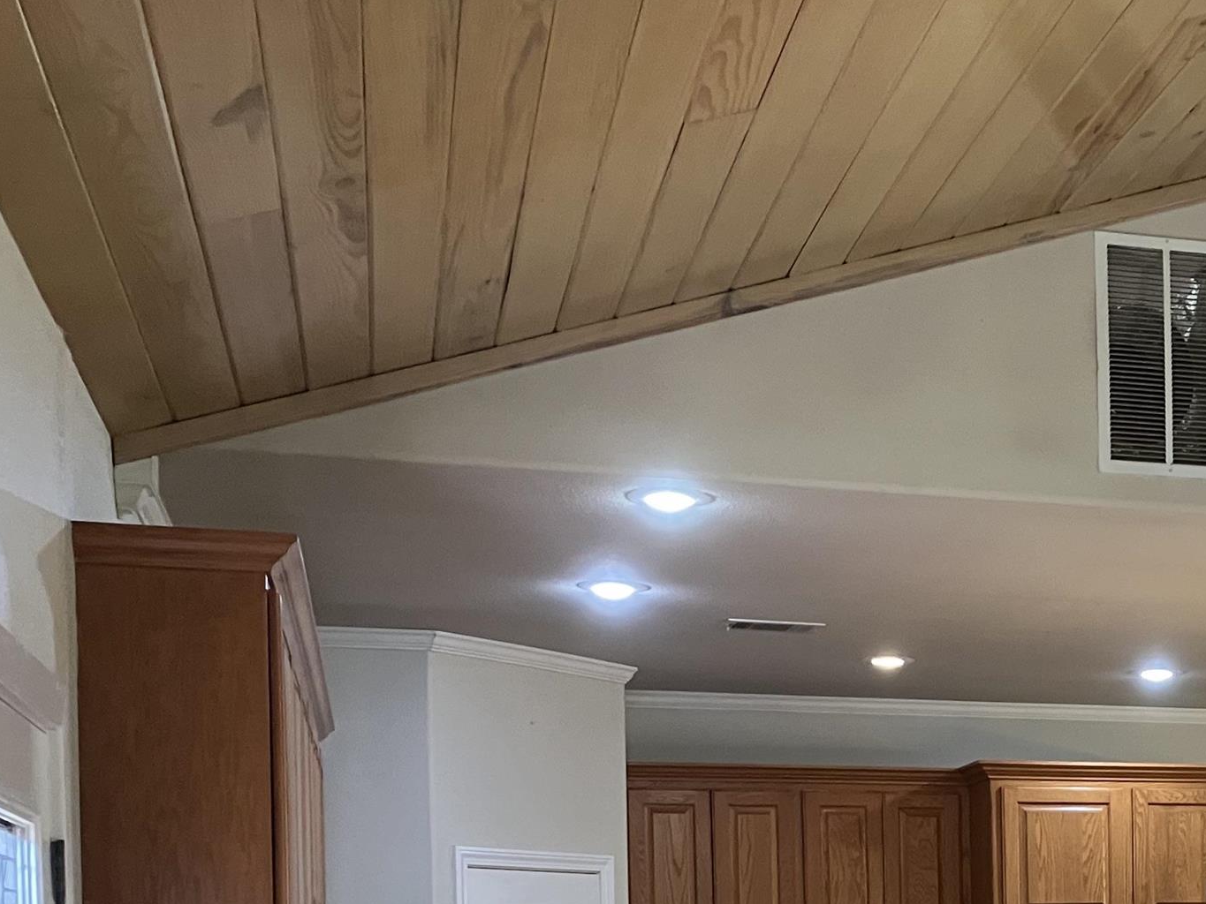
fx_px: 2195
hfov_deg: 29.0
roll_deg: +0.2
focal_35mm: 63
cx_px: 1169
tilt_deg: -1.4
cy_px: 998
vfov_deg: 22.0
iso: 160
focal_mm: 3.99
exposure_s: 1/60
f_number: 1.8
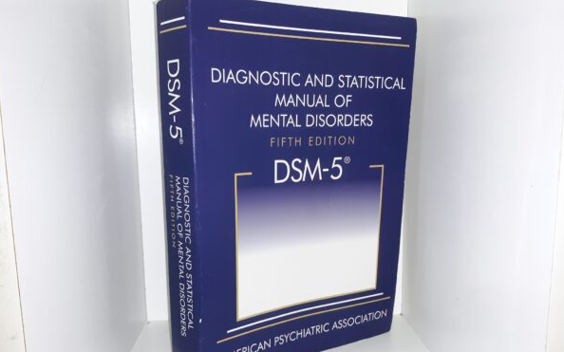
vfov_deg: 41.8
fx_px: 461
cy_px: 195
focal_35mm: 30
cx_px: 281
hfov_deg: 62.9
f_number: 1.7
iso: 80
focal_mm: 3.7
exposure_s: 1/120
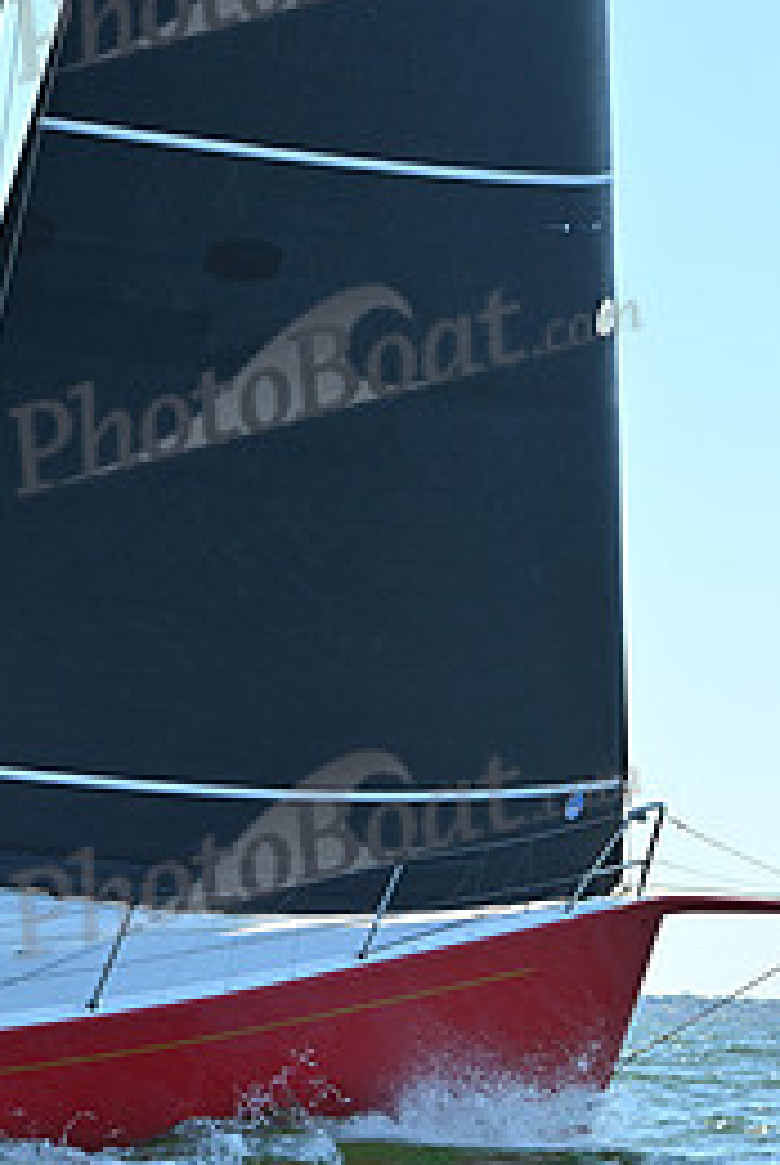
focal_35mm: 156
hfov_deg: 8.7
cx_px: -220
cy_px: 674
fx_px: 5056
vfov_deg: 13.1
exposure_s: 1/1250
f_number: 4
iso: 320
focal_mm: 70
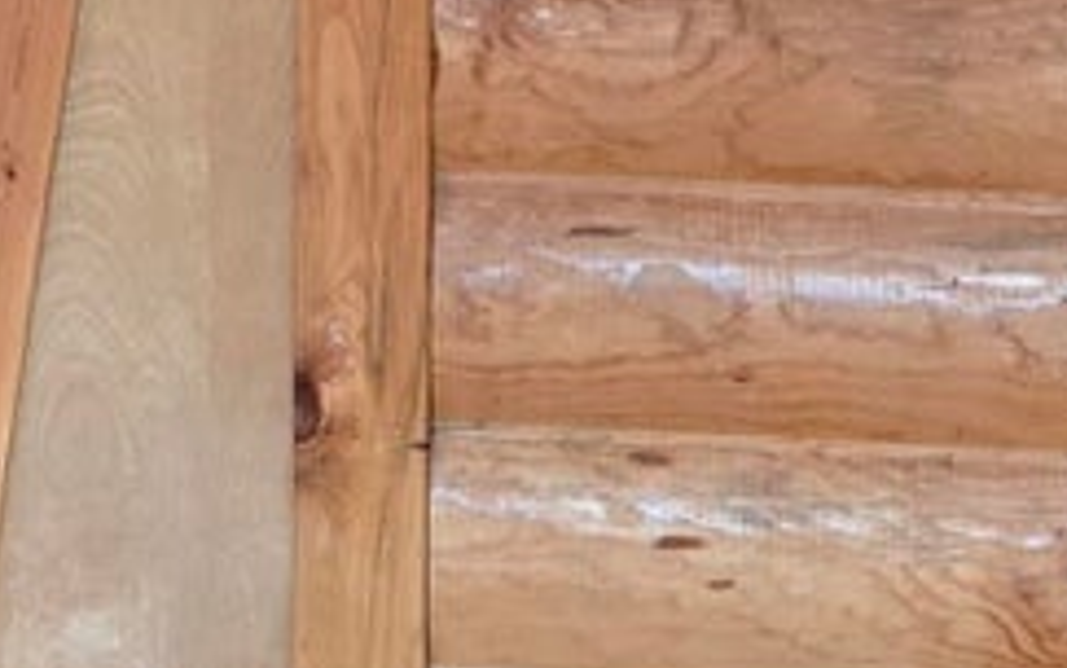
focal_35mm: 137
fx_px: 3985
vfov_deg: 9.3
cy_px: -391
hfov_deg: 14.9
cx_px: -50
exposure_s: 1/120
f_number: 1.8
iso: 800
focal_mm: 5.4
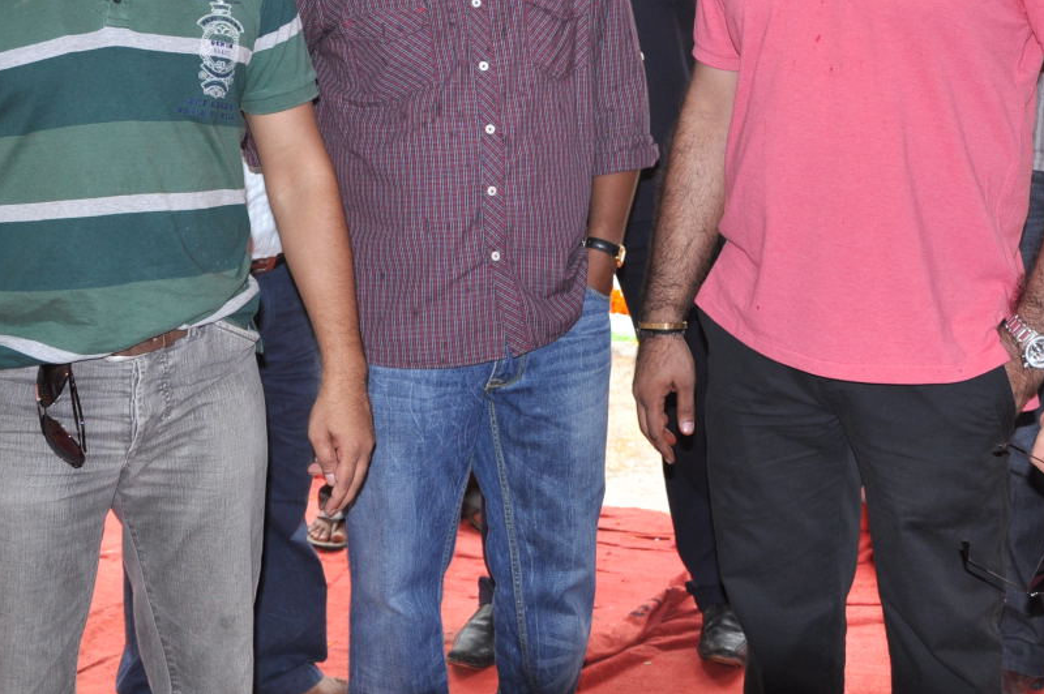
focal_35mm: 63
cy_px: 96
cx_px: 662
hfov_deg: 31.8
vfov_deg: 21.2
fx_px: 1825
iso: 250
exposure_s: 1/100
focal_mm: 21
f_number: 5
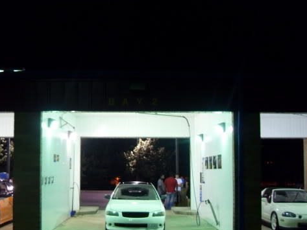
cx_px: 129
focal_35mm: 46
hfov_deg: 41.1
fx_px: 408
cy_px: 140
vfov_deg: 31.4
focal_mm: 6.3
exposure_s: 1/8
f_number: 2.8
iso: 200
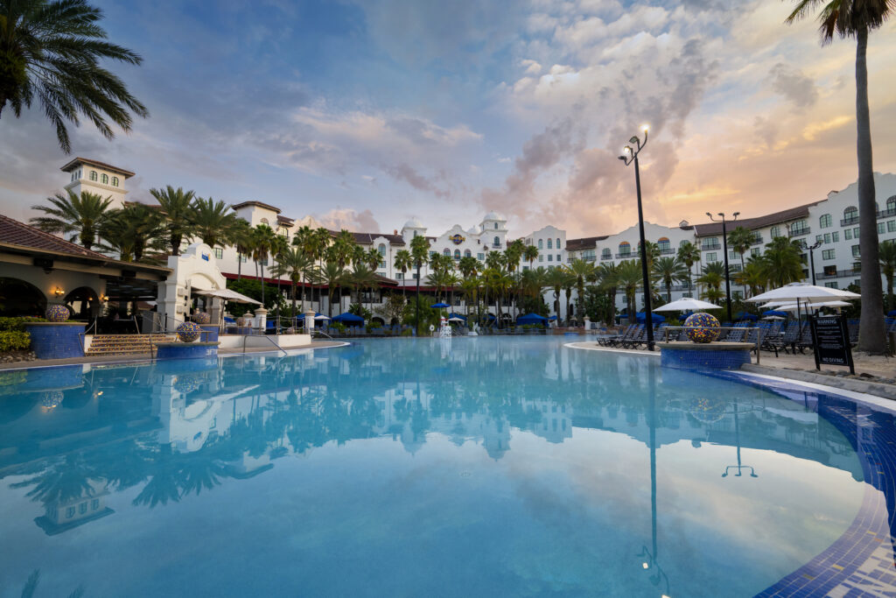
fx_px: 386
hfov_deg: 98.5
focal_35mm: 16
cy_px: 299
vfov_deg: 75.5
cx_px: 448
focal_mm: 15.5
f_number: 6.3
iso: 640
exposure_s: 1/100
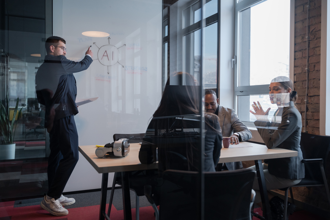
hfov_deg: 57.2
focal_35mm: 33
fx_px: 302
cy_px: 110
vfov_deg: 40.0
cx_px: 165
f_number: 3.2
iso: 800
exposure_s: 1/320
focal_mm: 33
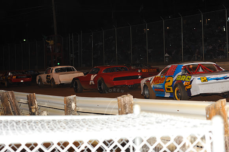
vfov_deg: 13.0
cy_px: 76
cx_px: 114
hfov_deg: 19.5
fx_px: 668
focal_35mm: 105
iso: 640
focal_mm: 105
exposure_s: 1/250
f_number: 7.1
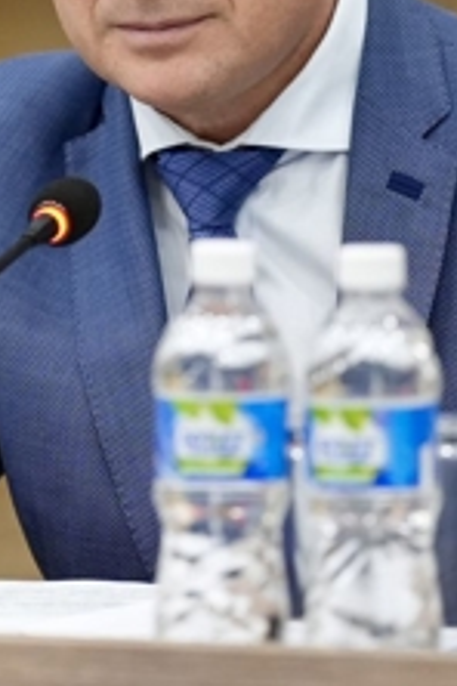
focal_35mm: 675
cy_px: 40
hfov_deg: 2.0
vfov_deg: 3.1
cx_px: 108
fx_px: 12852
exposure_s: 1/160
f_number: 2.8
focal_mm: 200
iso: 2000
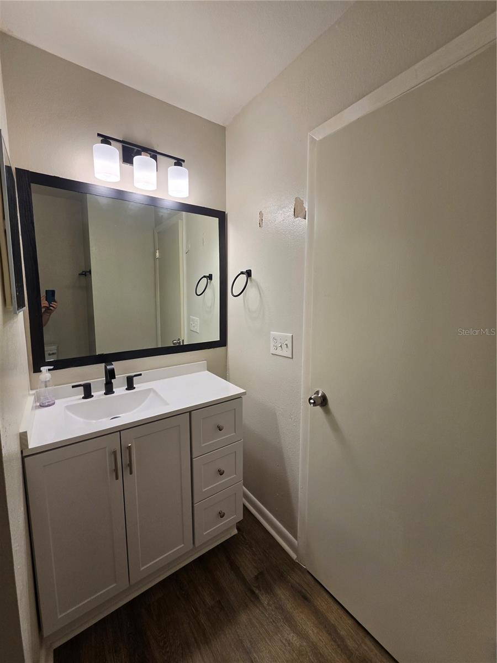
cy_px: 332
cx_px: 248
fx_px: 249
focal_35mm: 13
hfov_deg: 89.9
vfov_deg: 106.2
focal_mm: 2.2
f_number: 1.9
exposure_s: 1/120
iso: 64
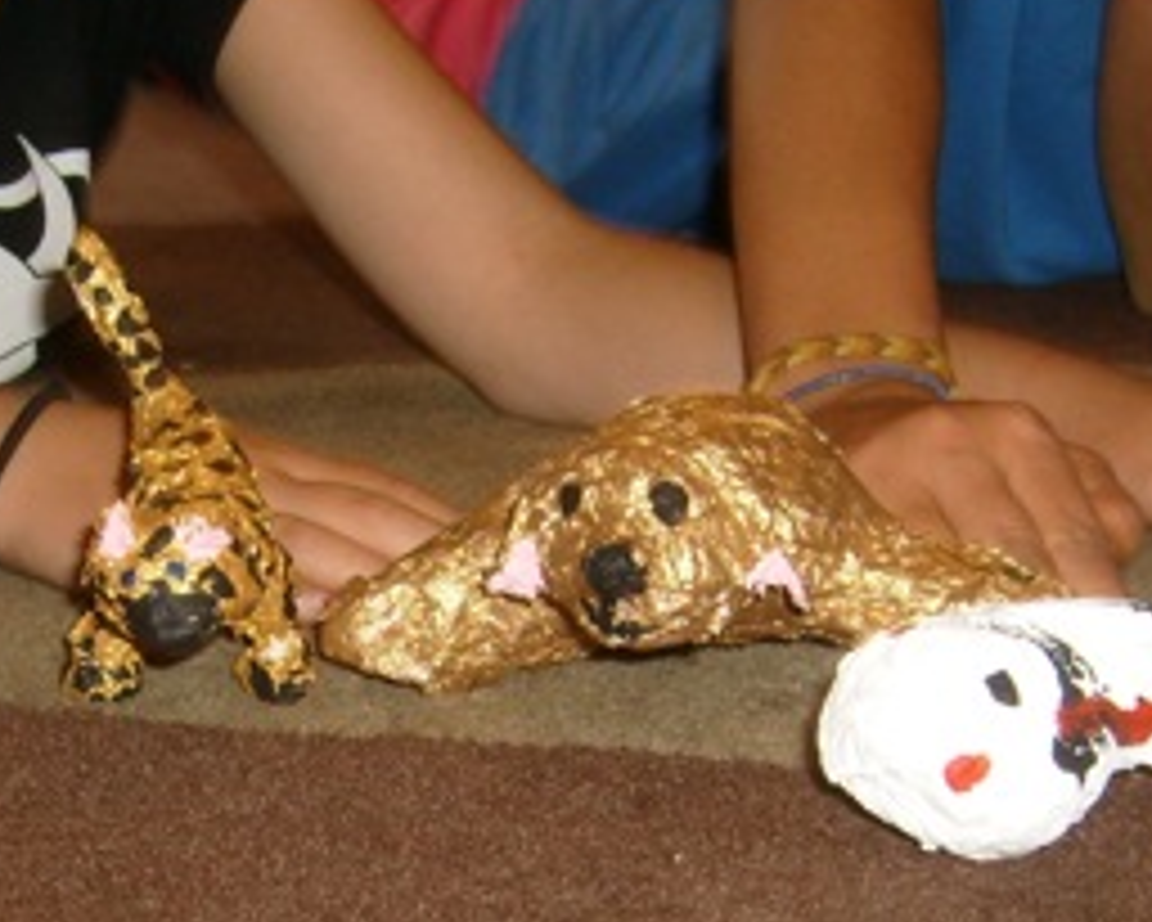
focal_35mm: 80
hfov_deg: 23.8
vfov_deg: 19.0
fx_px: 2729
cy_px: 729
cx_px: 414
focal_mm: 5.8
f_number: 2.8
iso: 100
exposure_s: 1/45
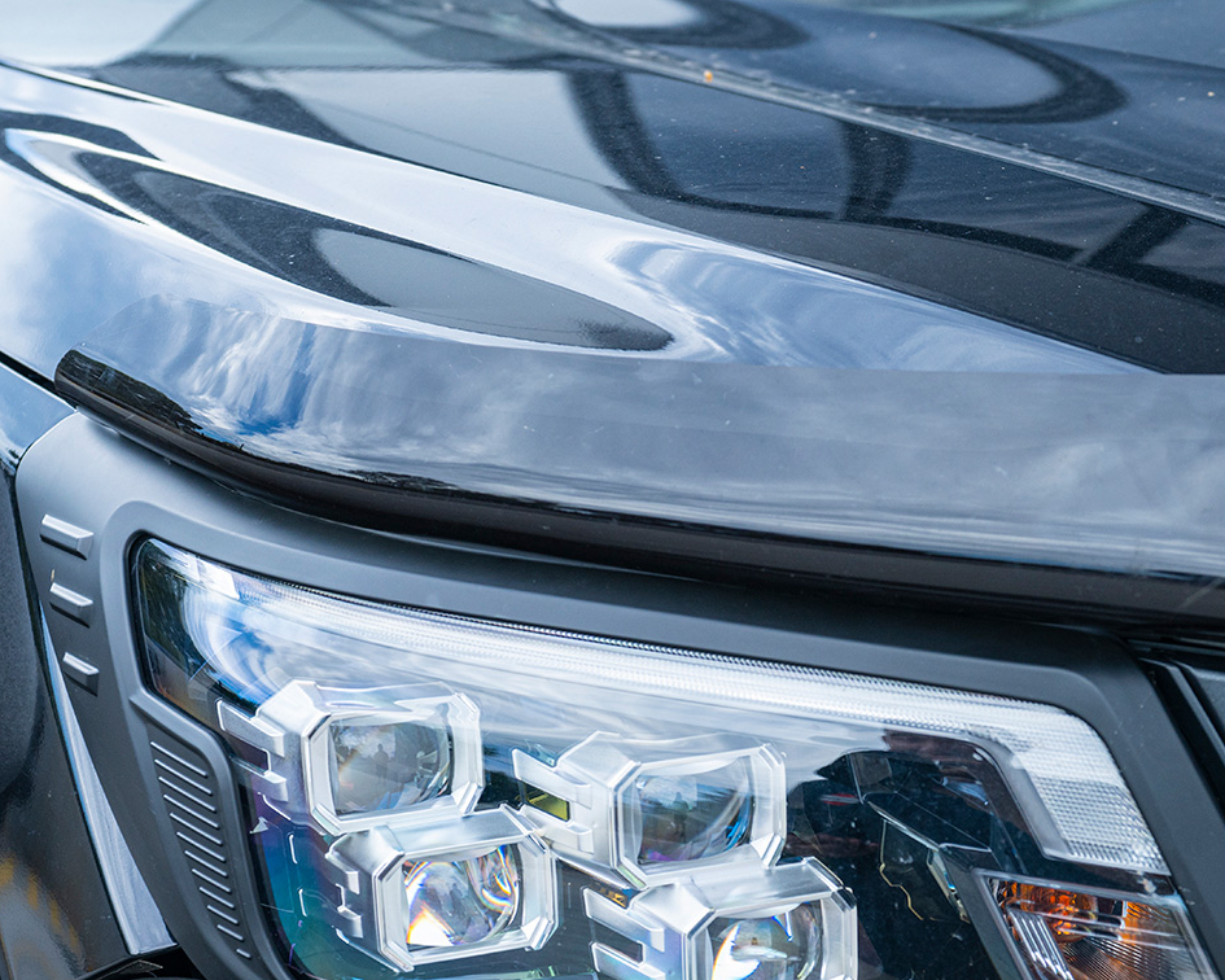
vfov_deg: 25.5
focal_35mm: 59
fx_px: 2139
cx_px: 643
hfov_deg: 32.0
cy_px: 738
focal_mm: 33
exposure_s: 1/160
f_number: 4
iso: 200
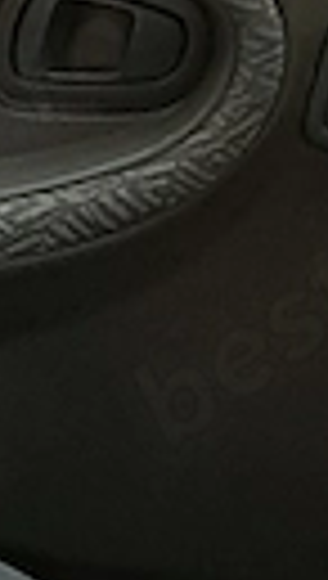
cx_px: -988
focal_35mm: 175
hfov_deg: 5.9
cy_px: 1070
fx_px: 2694
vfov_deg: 11.3
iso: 64
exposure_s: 1/100
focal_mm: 3.93
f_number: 1.7
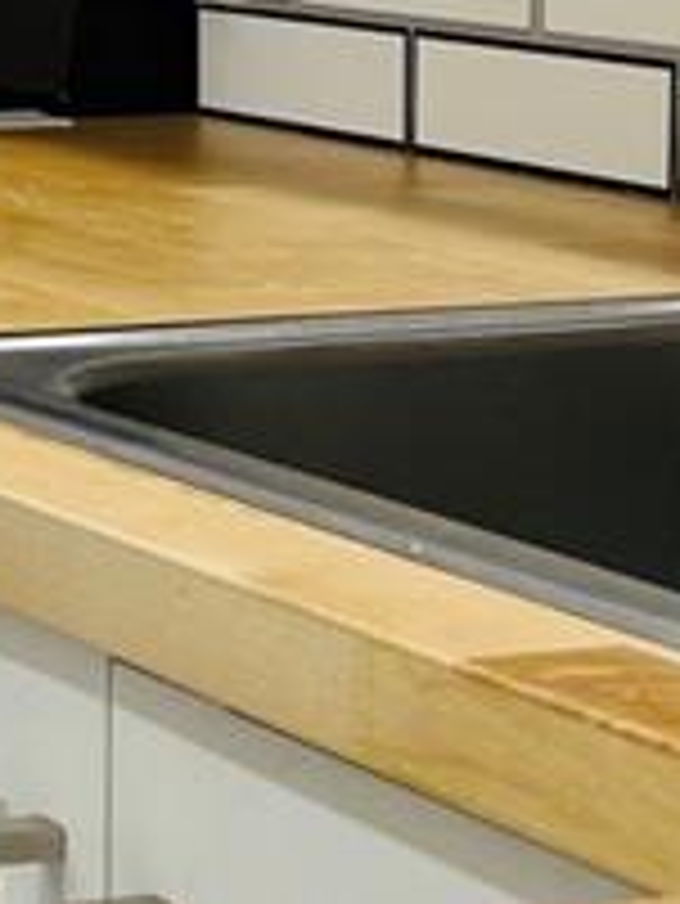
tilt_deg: -4.3
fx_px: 4055
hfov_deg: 9.3
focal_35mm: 155
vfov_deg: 12.6
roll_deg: +0.6
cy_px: 99
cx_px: -338
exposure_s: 1/120
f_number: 1.5
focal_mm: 5.7
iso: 50
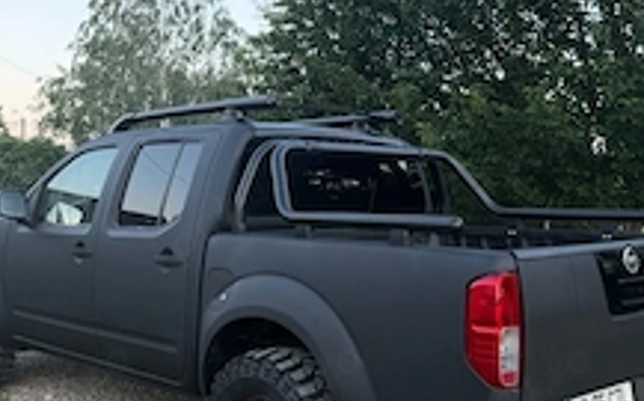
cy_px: 223
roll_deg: -2.6
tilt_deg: -0.5
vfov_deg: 27.3
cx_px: 323
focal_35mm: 47
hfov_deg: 42.7
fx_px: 824
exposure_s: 1/121
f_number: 1.78
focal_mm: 6.76
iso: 100
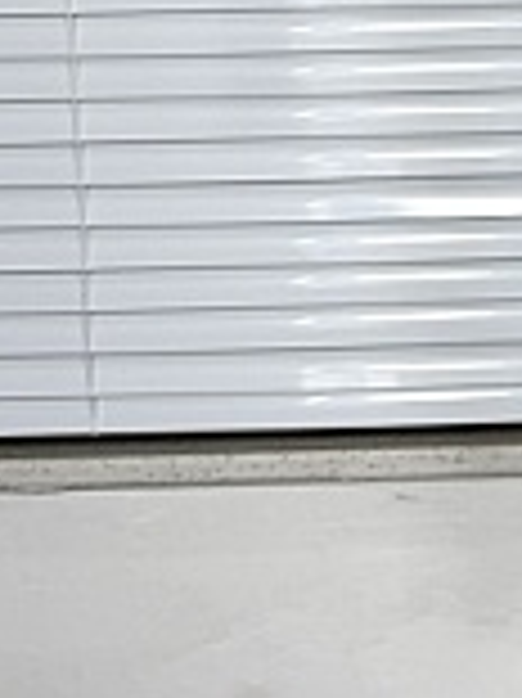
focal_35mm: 124
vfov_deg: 15.0
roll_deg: +0.3
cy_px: -257
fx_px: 2497
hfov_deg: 10.6
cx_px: 1152
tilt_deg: -4.1
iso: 80
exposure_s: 1/435
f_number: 1.78
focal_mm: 6.76
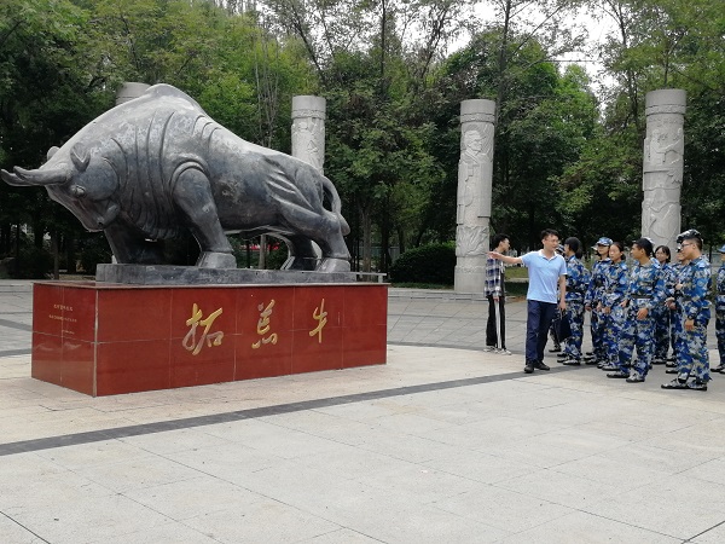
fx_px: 775
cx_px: 362
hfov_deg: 50.1
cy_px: 272
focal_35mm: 37
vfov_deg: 38.7
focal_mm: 3.95
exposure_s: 1/308
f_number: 2.2
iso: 50
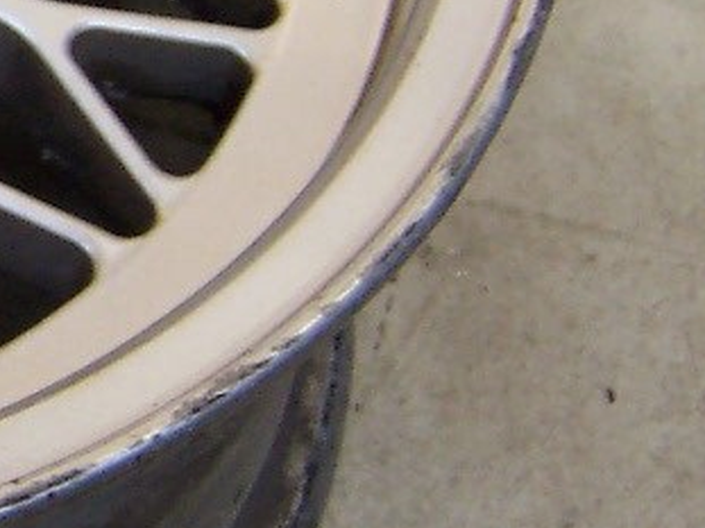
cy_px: -5
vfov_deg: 10.6
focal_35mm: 139
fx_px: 2830
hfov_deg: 13.1
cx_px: -472
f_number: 2.8
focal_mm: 5.6
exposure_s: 1/30
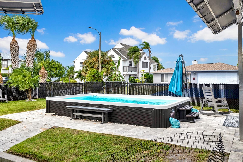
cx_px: 122
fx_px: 203
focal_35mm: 30
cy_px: 81
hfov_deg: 61.9
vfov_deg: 43.6
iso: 250
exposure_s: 1/800
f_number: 7.1
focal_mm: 30
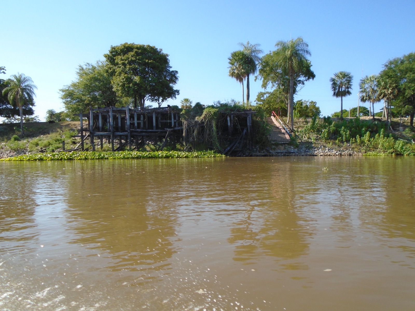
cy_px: 156
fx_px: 312
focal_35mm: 26
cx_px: 208
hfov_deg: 67.3
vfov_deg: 53.1
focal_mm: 4.6
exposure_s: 1/640
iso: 100
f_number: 3.2
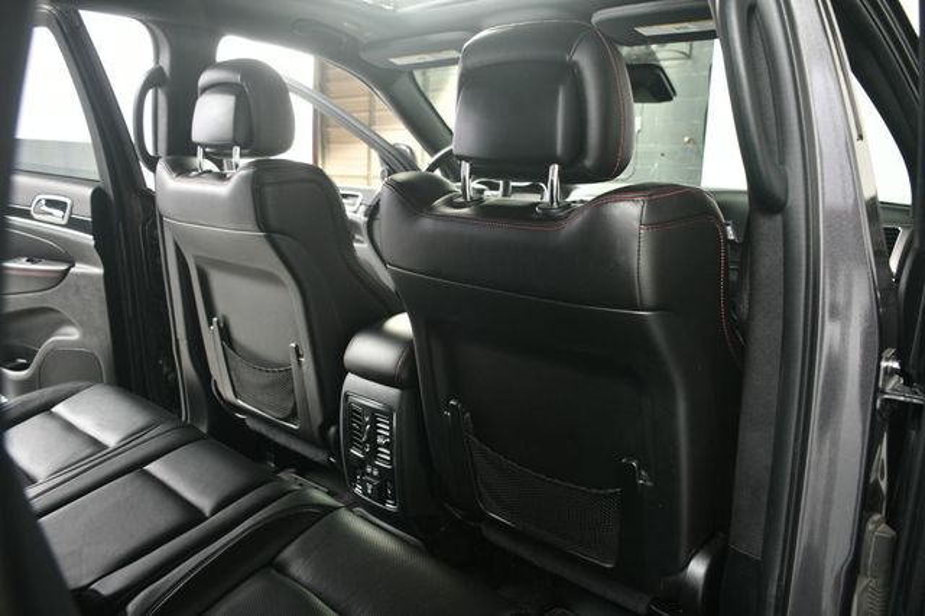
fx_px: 693
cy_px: 308
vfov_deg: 47.9
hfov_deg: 67.4
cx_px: 462
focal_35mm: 27
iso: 100
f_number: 3.5
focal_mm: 18
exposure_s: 1/160
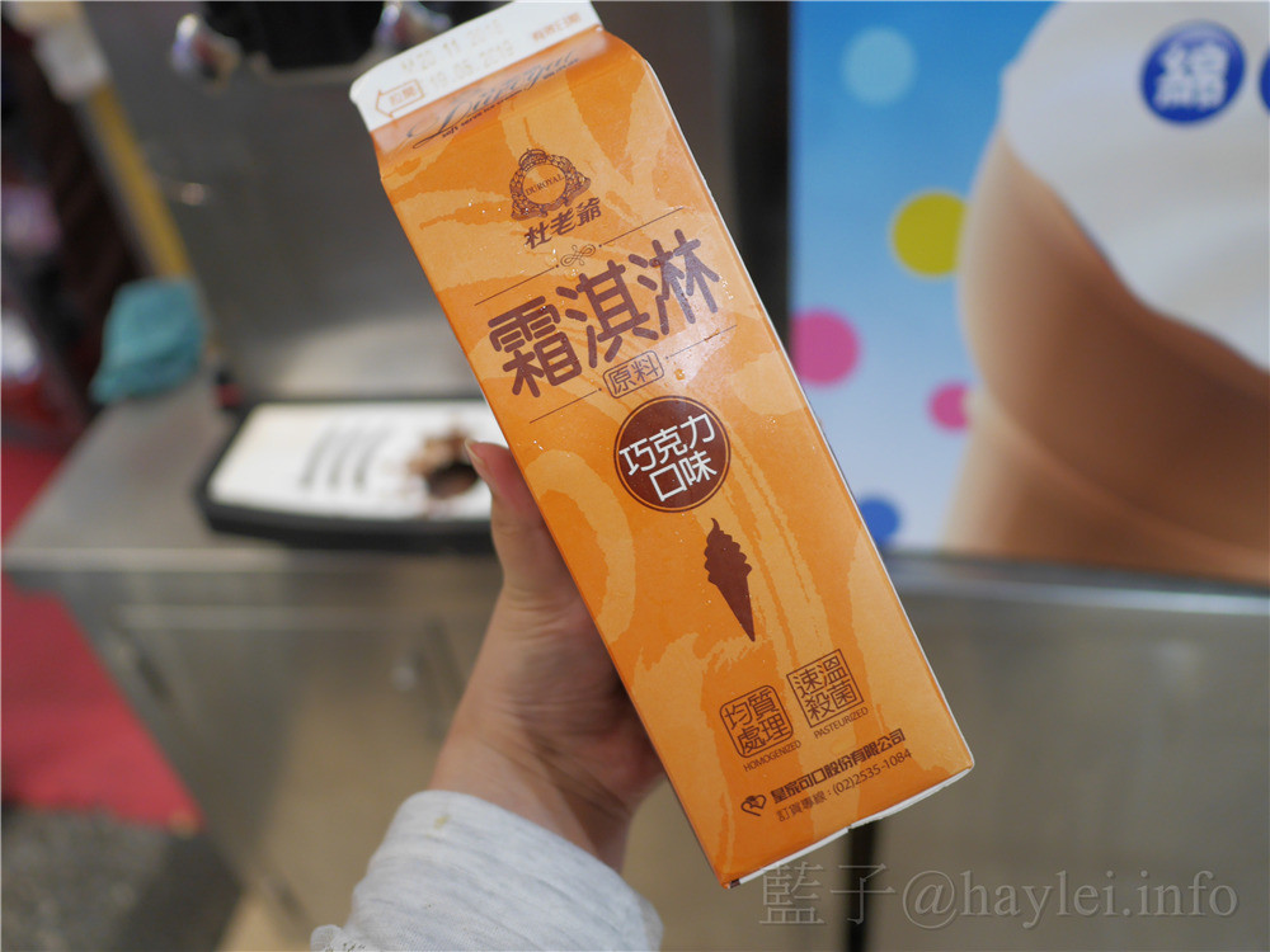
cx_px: 635
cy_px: 476
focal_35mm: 30
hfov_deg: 60.0
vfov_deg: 46.8
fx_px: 1101
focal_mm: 15
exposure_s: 1/60
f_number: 1.7
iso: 400
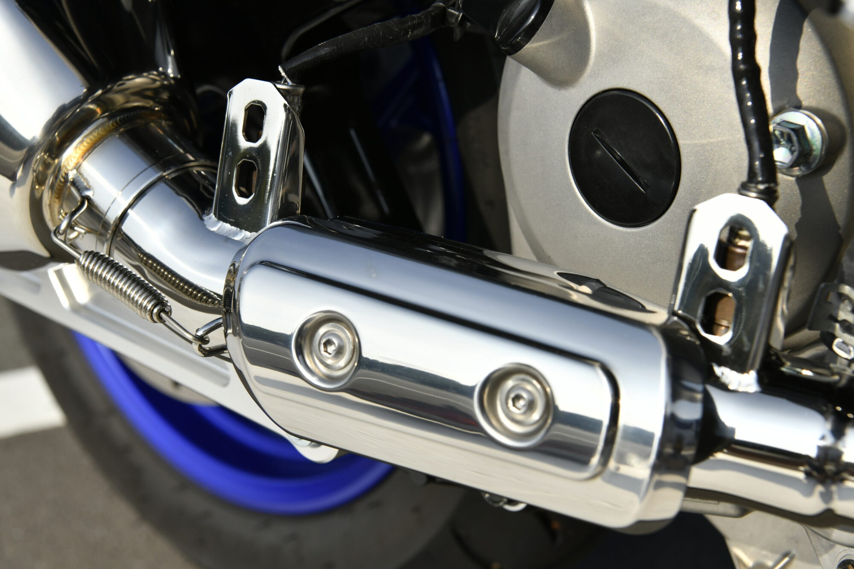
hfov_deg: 32.4
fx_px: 1471
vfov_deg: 21.9
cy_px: 284
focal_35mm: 62
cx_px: 427
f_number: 10
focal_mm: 62
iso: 320
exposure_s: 1/800
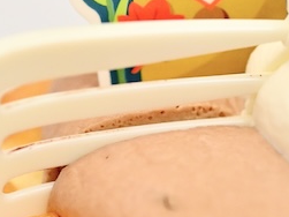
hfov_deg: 8.6
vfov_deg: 6.5
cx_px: 175
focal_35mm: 230
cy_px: 151
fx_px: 1919
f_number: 4
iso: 6400
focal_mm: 60
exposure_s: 1/640
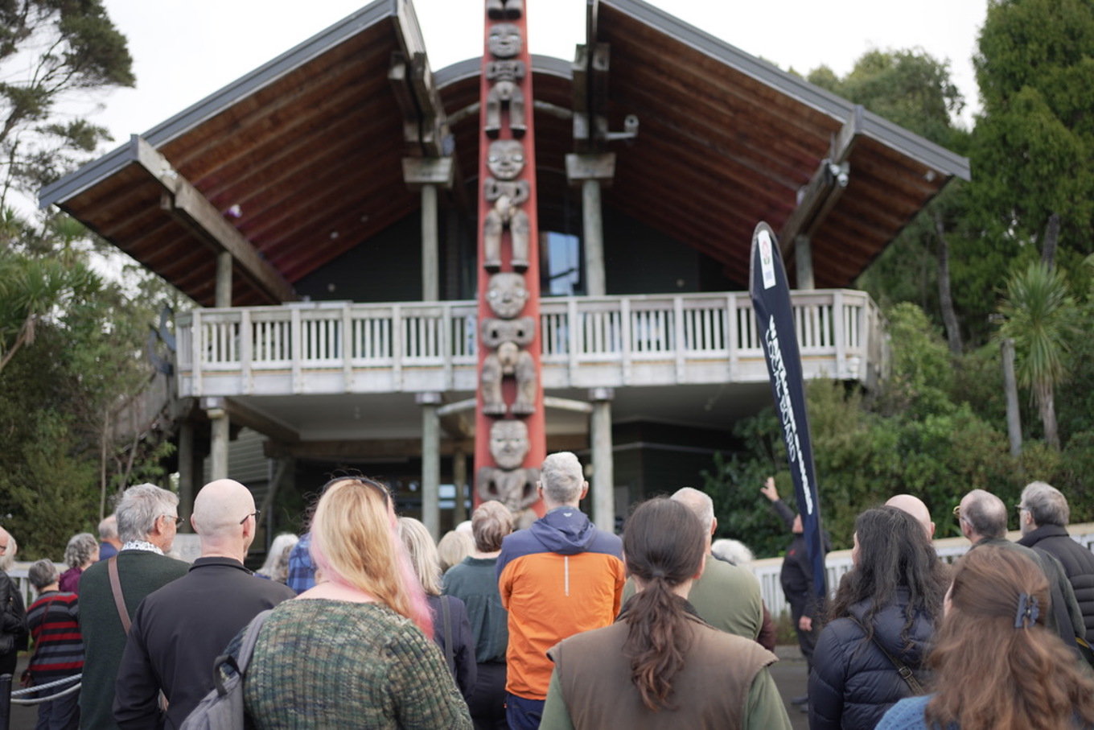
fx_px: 1064
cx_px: 547
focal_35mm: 35
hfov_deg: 54.4
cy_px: 365
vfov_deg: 37.9
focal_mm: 35
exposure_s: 1/320
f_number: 1.8
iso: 125
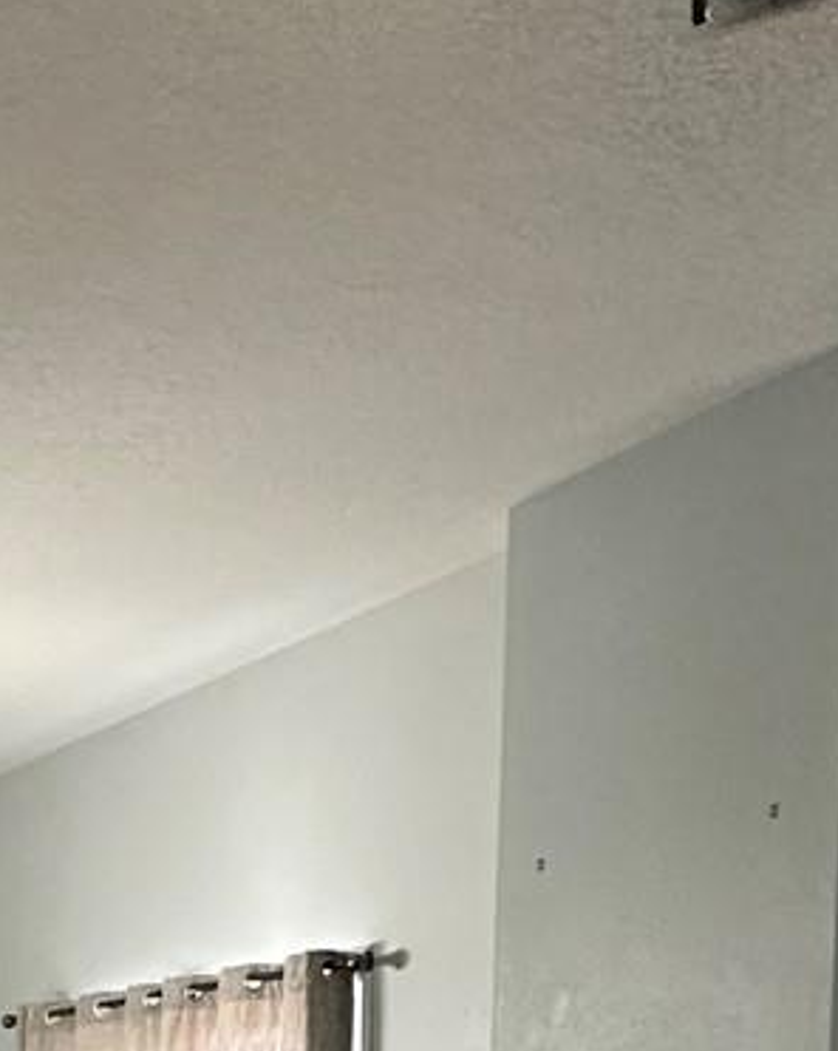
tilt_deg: -4.1
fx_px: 1832
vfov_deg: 27.4
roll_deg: -0.6
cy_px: 1323
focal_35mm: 59
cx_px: -464
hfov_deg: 21.2
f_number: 2.2
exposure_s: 1/60
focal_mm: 2.22
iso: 250
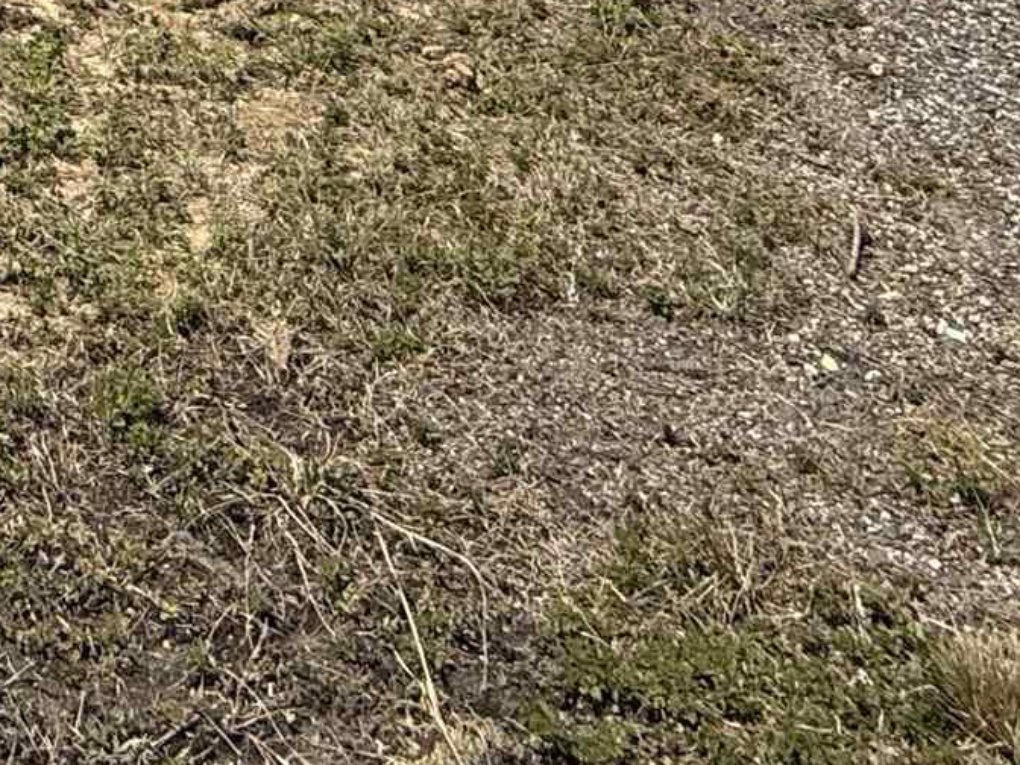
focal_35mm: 64
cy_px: -918
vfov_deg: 15.8
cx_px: -334
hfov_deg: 25.6
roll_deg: -2.7
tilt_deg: +0.8
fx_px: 1886
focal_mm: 2.22
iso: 50
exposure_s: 1/3125
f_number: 2.2
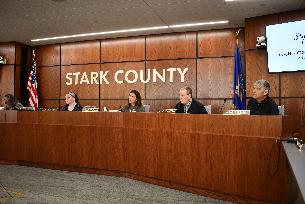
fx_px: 263
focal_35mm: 31
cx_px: 152
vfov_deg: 42.3
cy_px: 102
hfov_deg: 60.3
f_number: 3.8
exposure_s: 1/125
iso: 1400
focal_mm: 21
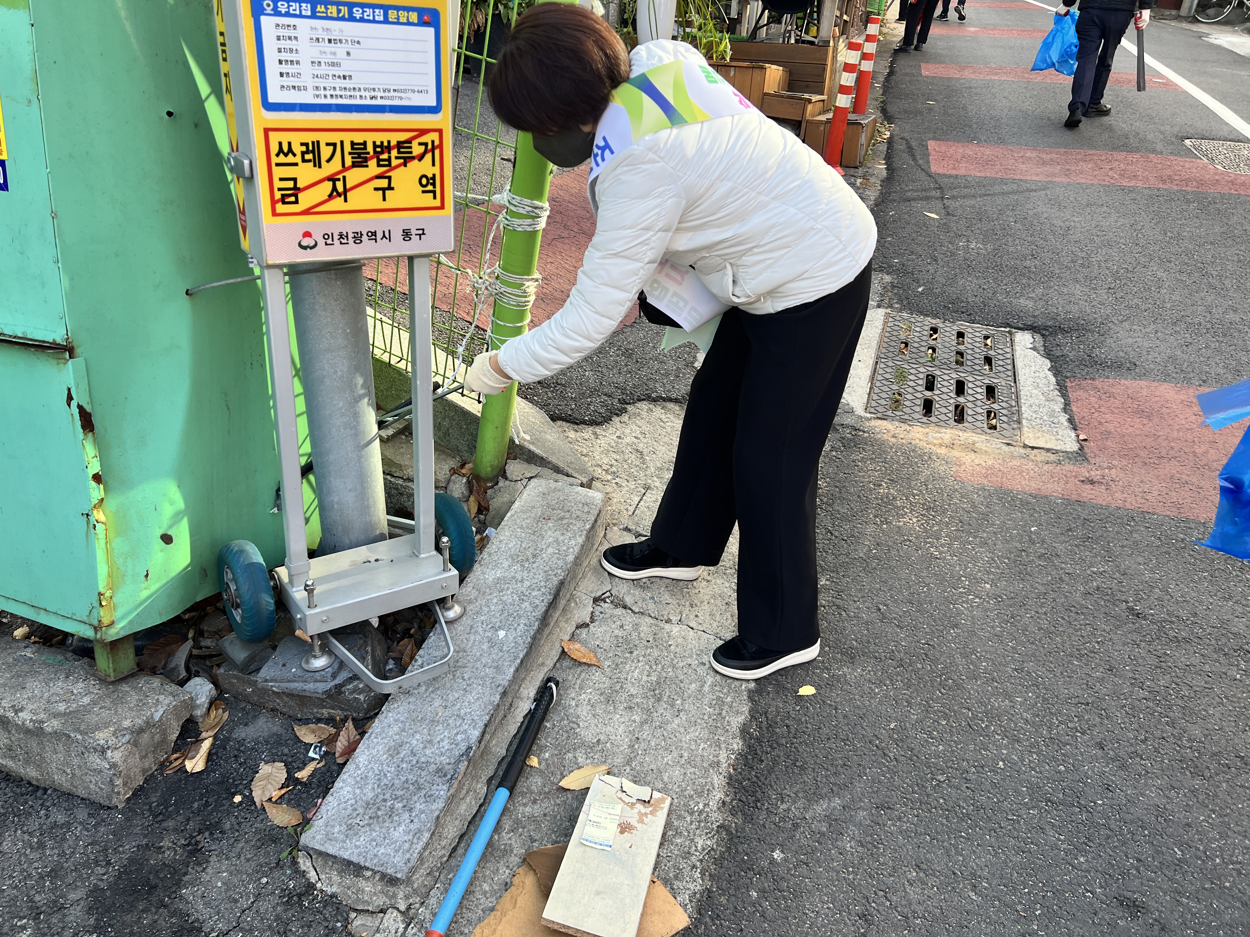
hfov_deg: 67.3
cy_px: 468
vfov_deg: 53.1
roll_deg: -2.1
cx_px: 625
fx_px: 939
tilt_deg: -23.5
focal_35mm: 26
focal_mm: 5.7
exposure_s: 1/342
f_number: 1.5
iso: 50
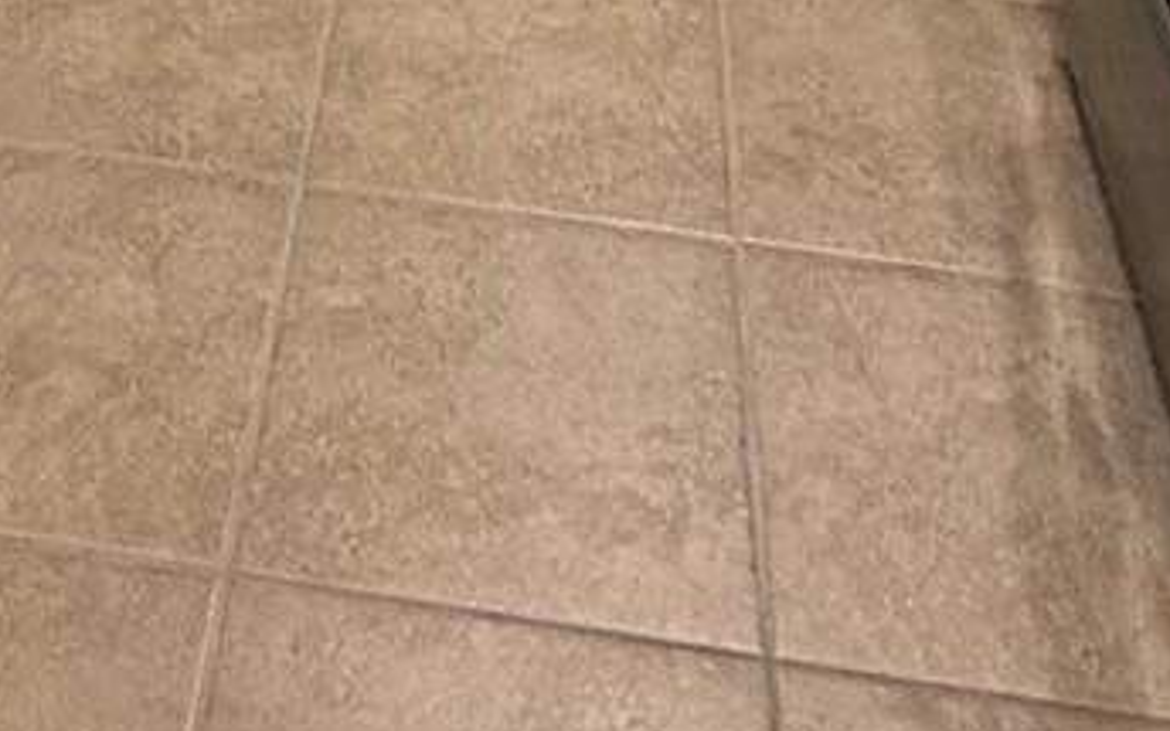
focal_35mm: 69
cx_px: 286
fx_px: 2200
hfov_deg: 29.3
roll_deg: -1.4
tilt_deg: -16.1
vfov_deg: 14.6
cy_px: -853
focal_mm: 2.22
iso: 250
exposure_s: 1/60
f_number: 2.2
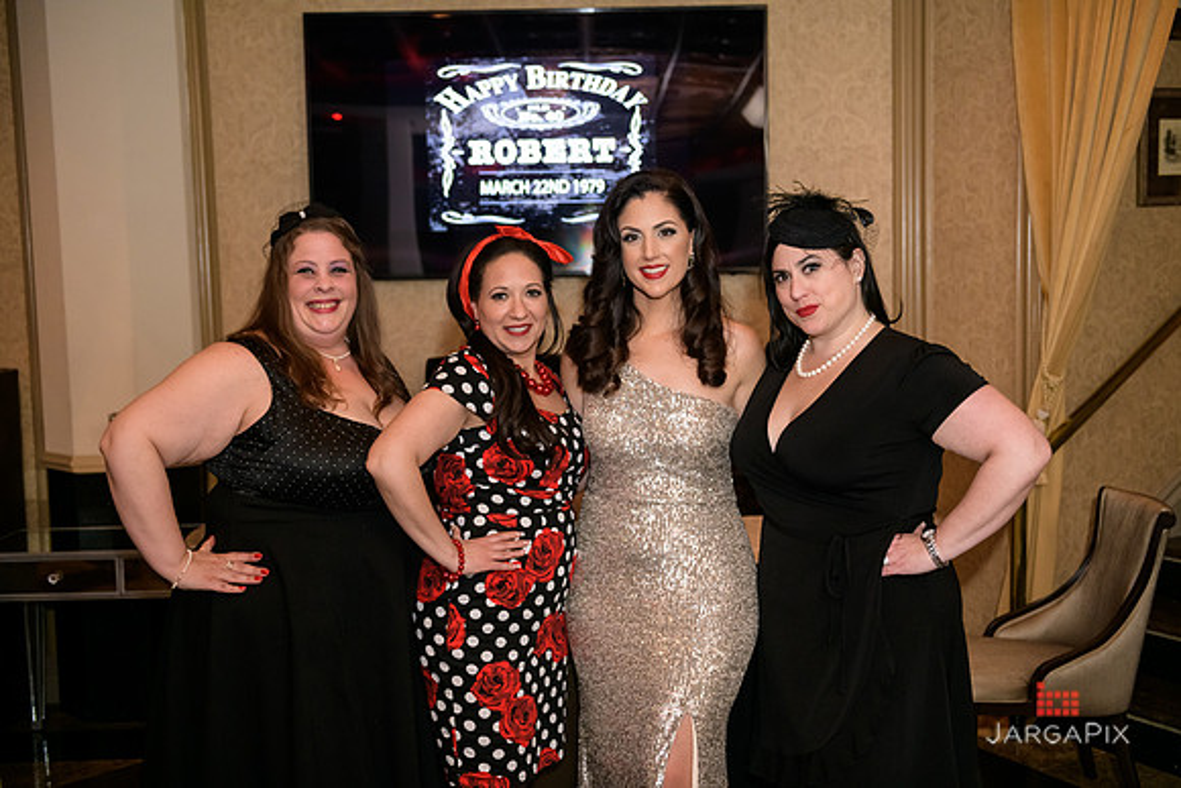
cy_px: 394
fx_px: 1312
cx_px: 590
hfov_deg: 48.4
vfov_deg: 33.4
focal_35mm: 40
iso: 1600
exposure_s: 1/125
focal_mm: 40
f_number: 3.2
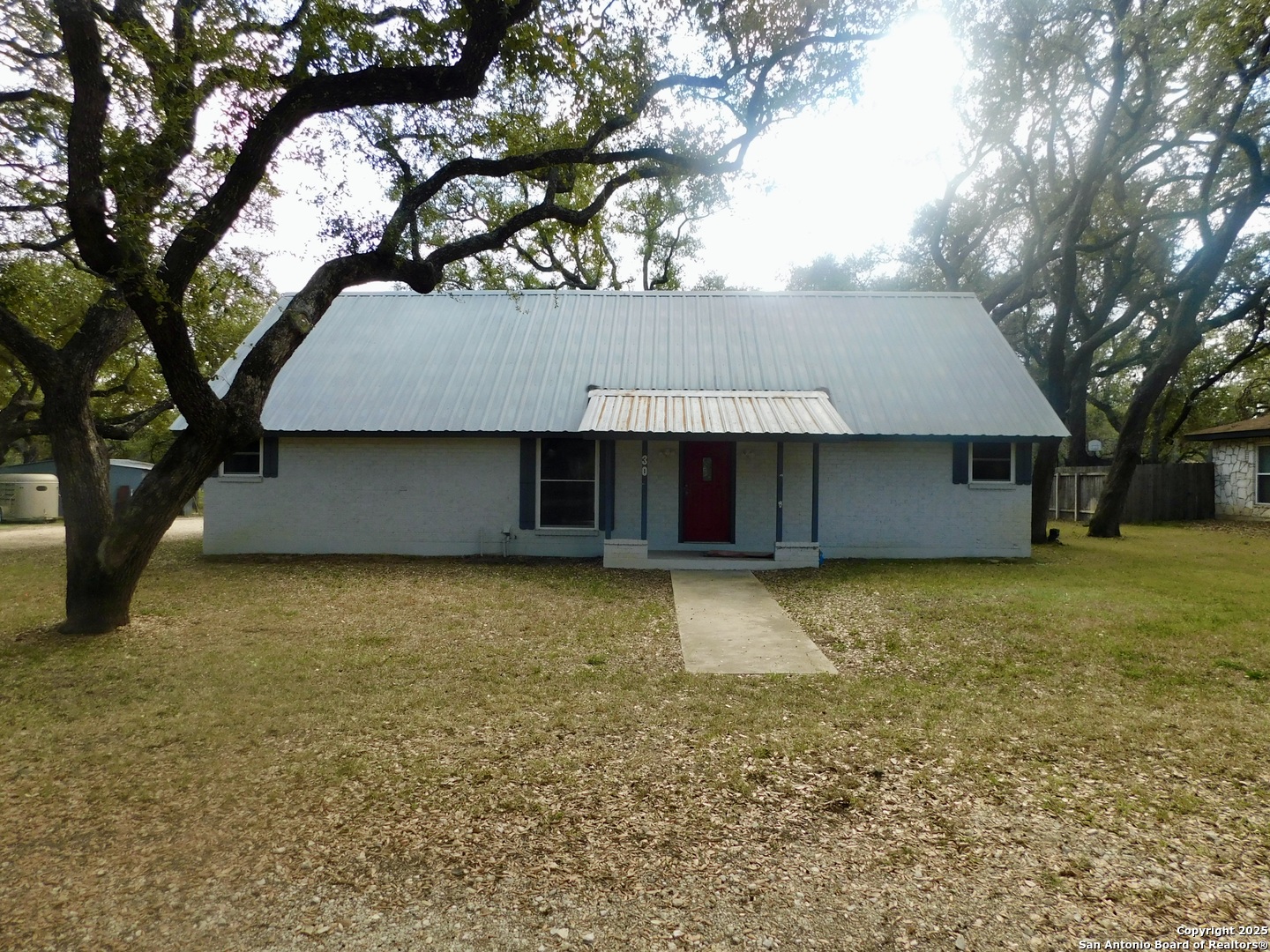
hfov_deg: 73.9
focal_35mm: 23
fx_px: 844
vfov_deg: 58.9
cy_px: 476
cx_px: 635
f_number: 3
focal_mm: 4
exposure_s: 1/640
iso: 125
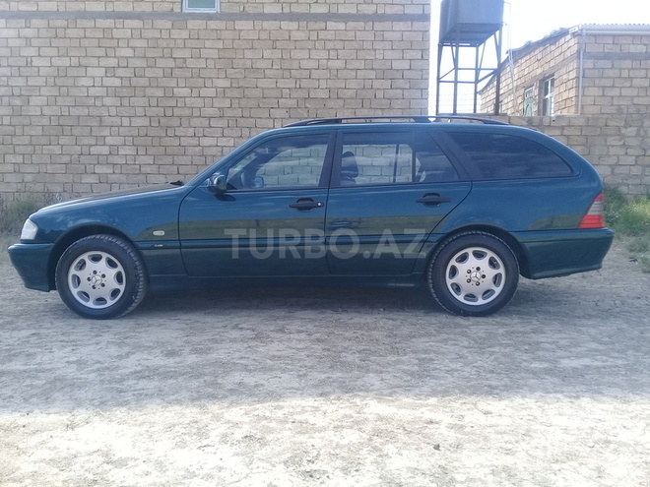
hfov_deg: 58.4
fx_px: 582
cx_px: 325
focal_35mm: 31
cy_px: 244
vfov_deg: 45.4
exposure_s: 1/524
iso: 50
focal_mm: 3.3
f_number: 2.2
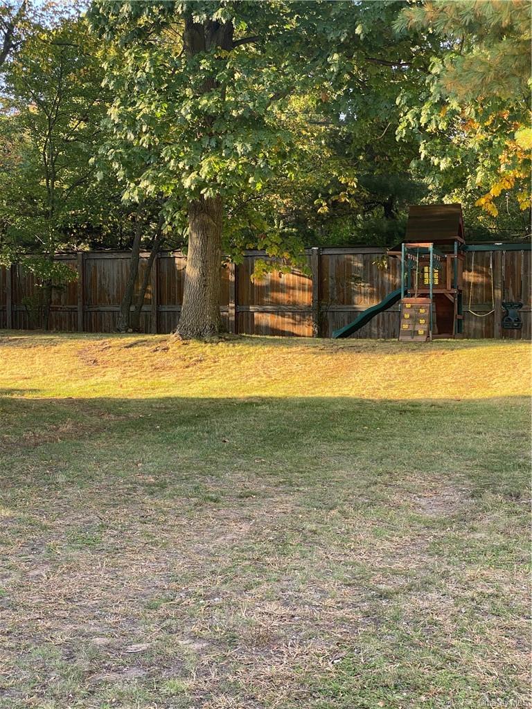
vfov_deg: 36.8
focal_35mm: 52
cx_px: 266
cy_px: 354
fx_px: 1066
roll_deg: +0.1
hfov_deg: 28.0
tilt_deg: -1.3
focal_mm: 6
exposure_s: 1/122
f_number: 2
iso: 40
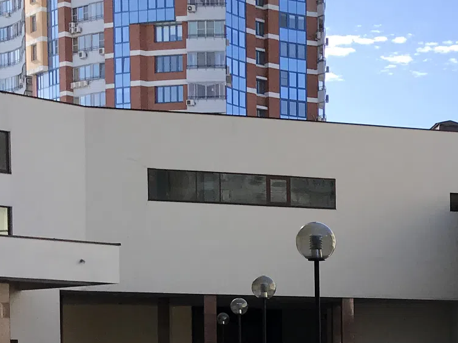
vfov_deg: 15.9
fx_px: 1177
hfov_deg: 20.2
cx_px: 588
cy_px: 427
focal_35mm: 89
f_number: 1.8
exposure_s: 1/1497
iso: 20
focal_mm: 3.99
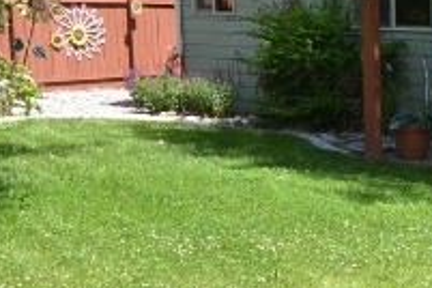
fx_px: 1032
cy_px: 181
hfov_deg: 20.9
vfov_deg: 15.9
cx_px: 602
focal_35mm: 86
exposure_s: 1/125
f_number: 6.3
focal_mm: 10
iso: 100
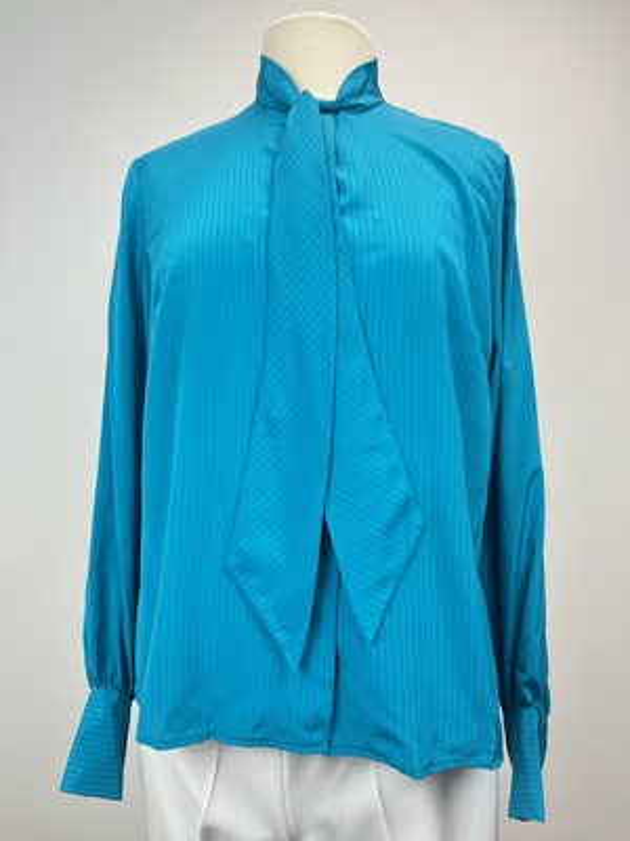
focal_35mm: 26
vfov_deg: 67.3
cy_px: 420
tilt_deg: +0.4
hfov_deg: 53.1
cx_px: 315
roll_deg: +0.0
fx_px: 631
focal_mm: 5.1
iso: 50
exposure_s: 1/120
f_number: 1.6
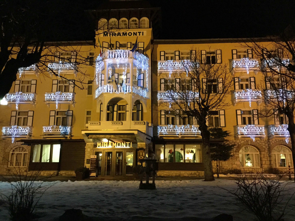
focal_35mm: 31
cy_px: 110
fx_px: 264
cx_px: 148
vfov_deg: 45.4
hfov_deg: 58.4
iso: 320
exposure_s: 1/17
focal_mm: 3.3
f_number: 2.4
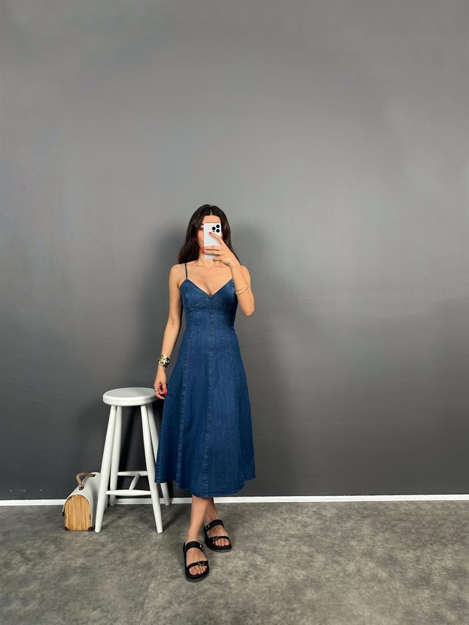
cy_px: 312
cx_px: 234
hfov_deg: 56.8
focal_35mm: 24
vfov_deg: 71.6
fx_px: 434
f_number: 1.78
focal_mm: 6.86
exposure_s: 1/121
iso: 125
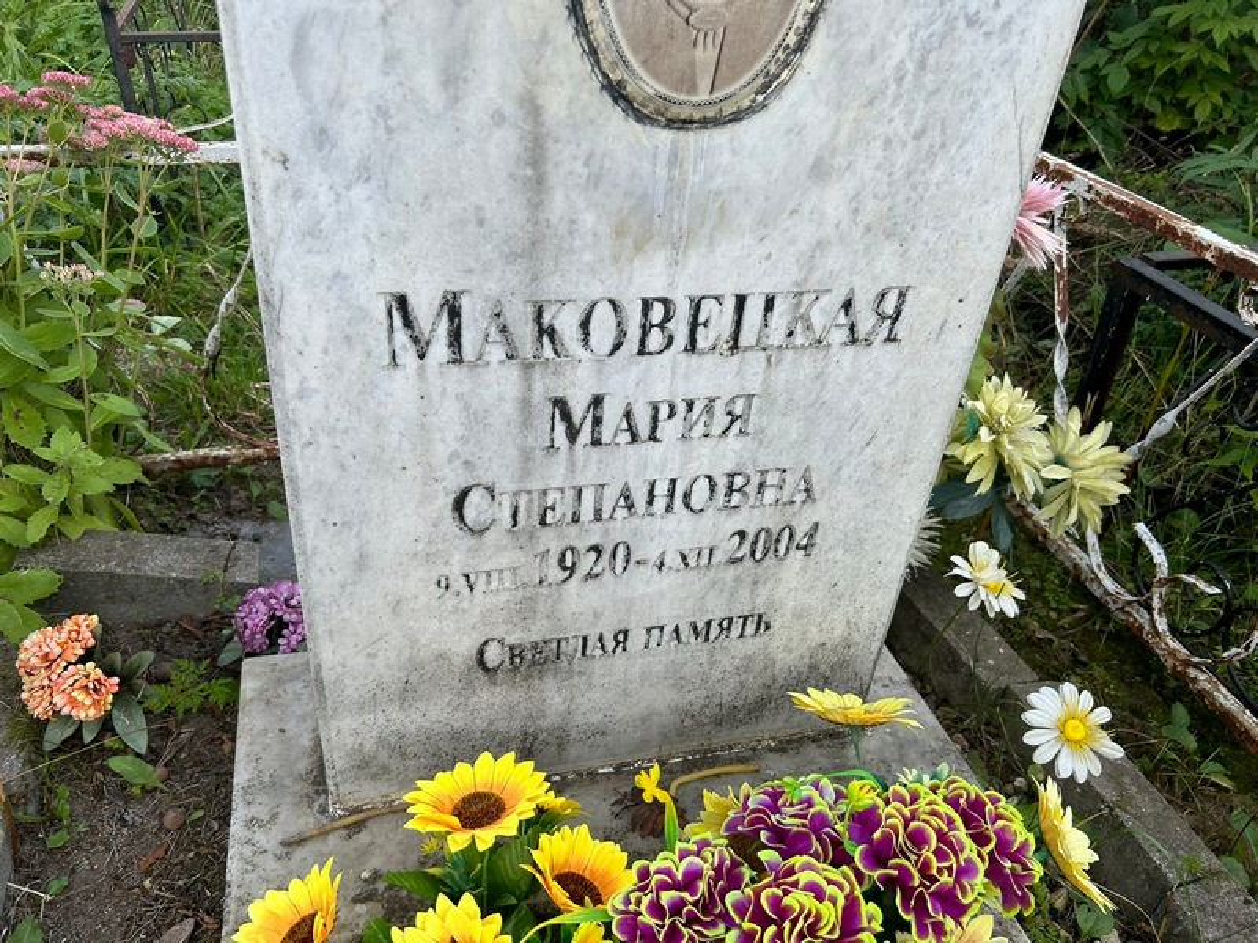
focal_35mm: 26
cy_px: 472
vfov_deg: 53.1
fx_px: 945
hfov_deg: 67.3
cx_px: 629
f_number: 1.5
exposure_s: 1/932
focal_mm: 5.7
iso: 50
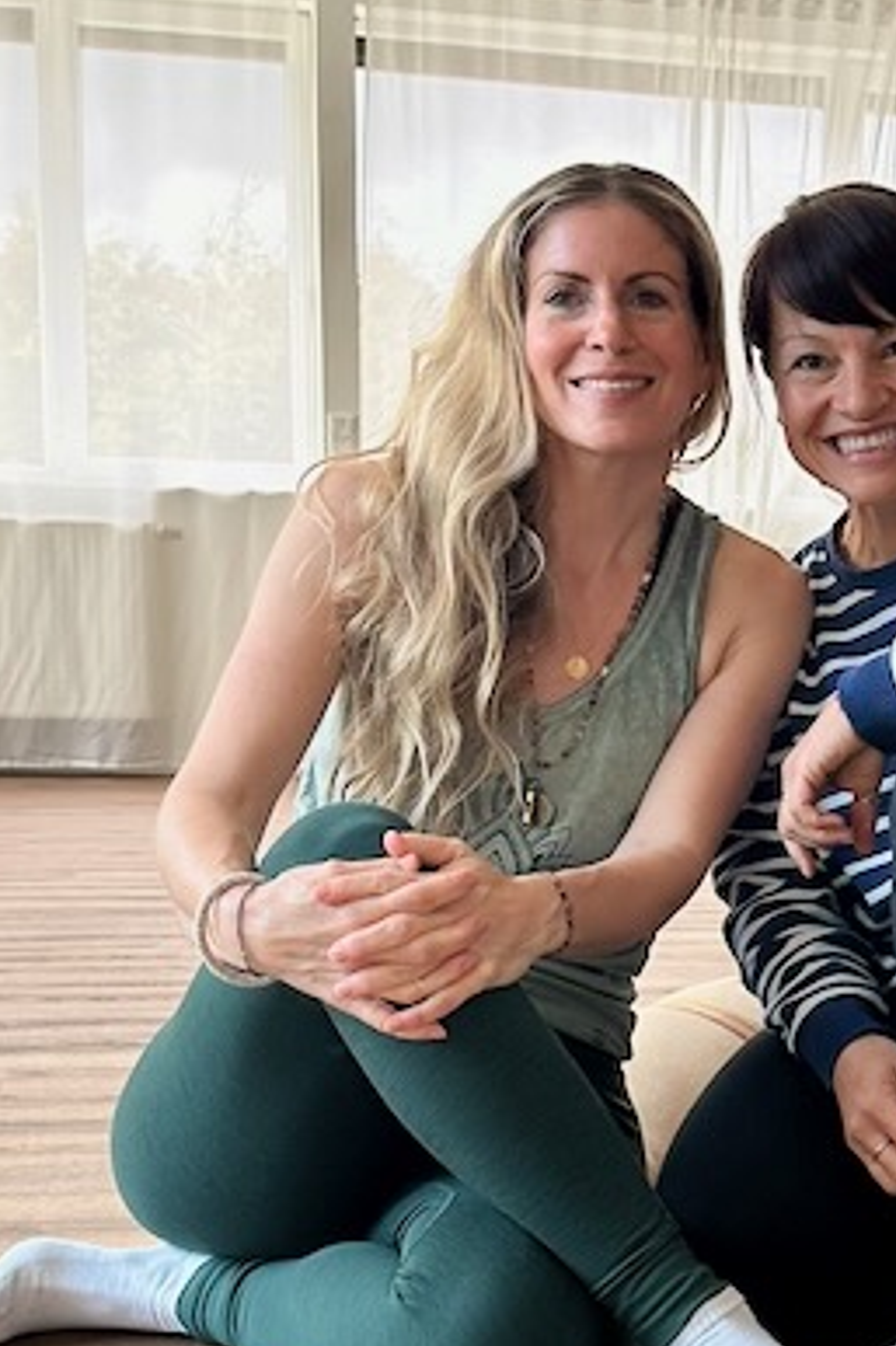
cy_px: 961
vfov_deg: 28.9
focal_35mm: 69
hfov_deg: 19.1
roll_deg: -0.4
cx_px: 938
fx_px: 2578
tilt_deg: -7.2
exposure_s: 1/626
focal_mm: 6.86
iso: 80
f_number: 1.78
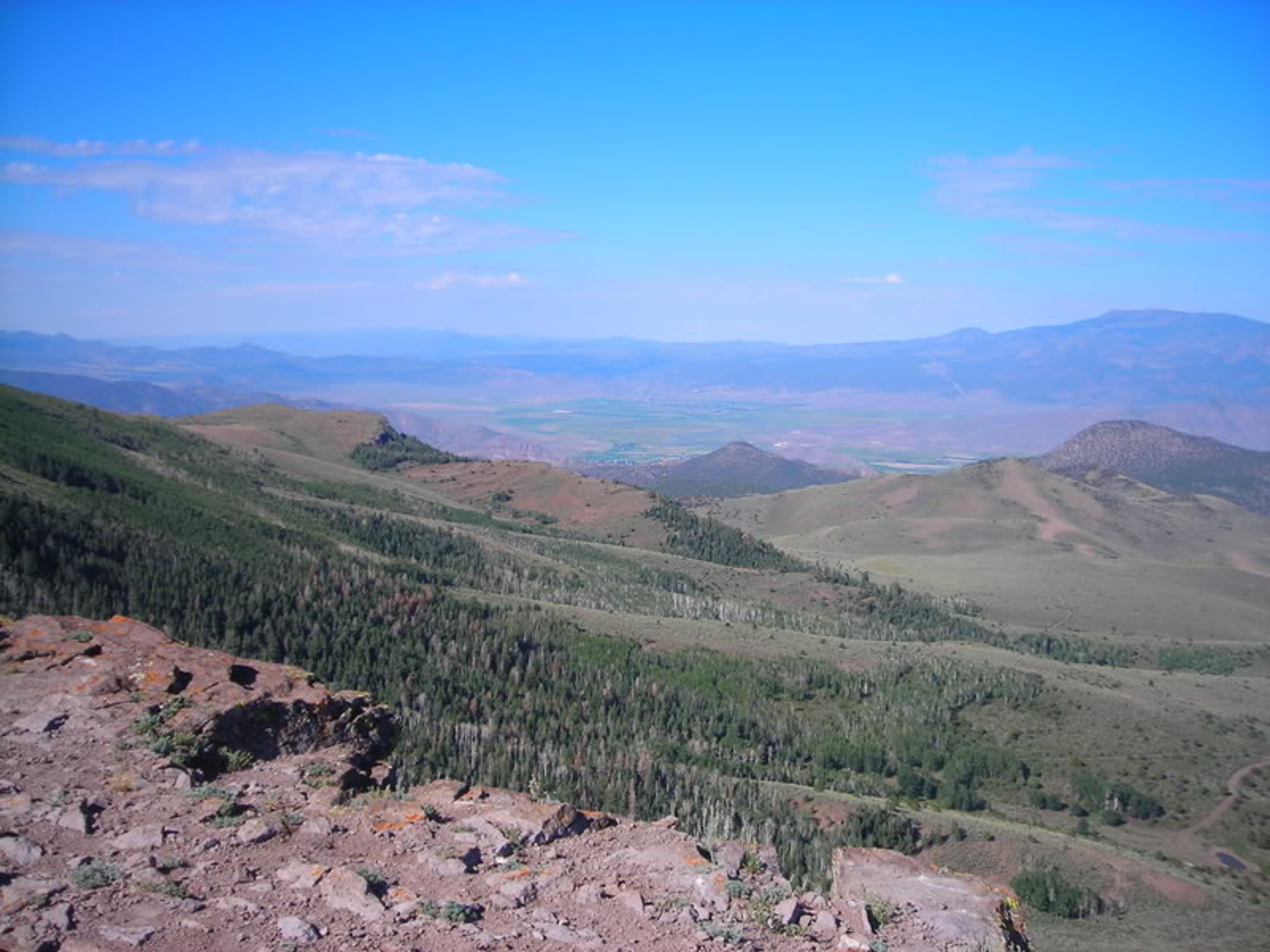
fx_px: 1394
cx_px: 635
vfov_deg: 37.7
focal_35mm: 38
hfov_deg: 49.0
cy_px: 476
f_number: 6.4
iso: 50
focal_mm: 6.3
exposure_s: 1/187
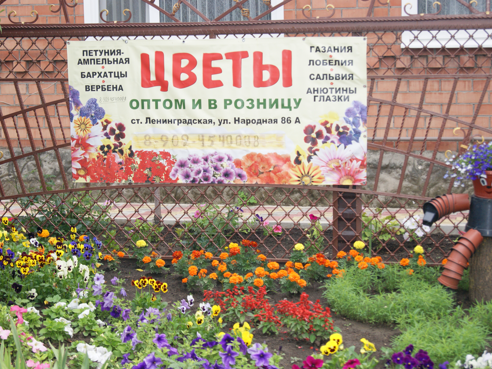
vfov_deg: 18.0
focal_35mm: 82
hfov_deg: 23.8
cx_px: 239
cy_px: 185
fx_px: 1165
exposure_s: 1/125
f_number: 5.6
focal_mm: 50
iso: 200
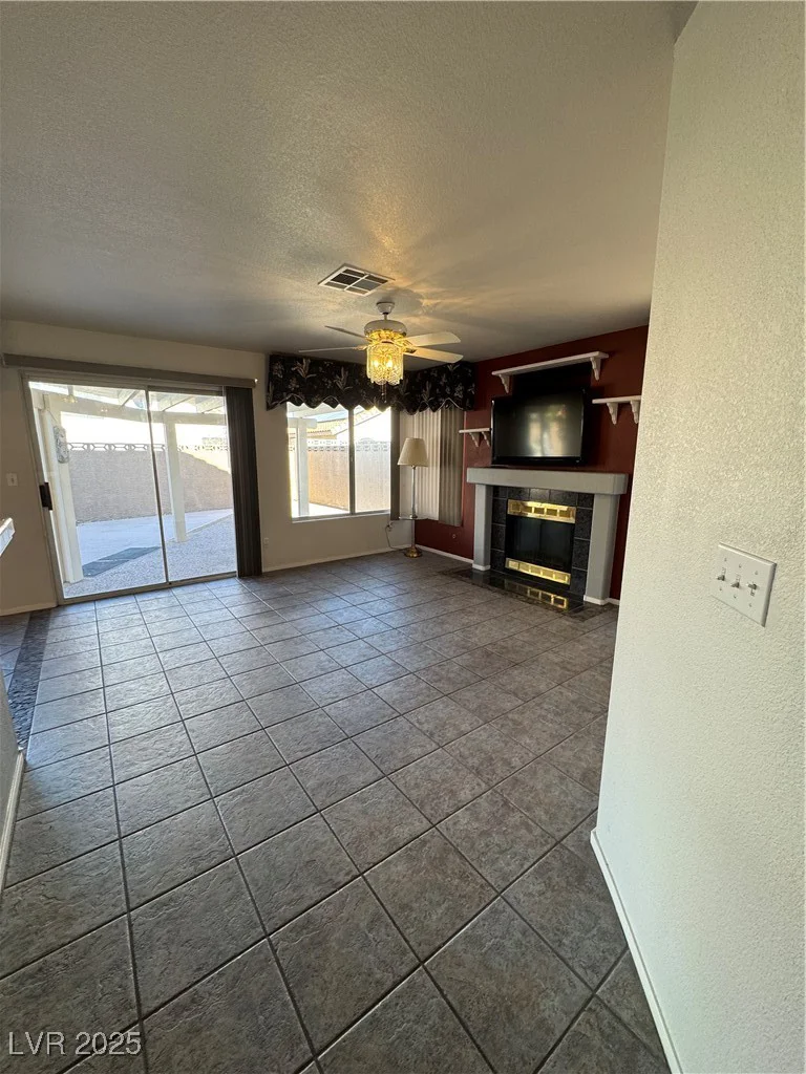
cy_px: 537
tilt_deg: -11.2
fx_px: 435
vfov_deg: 102.1
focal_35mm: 14
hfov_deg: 85.7
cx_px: 403
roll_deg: +0.2
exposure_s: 1/120
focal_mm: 2.22
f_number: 2.2
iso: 125
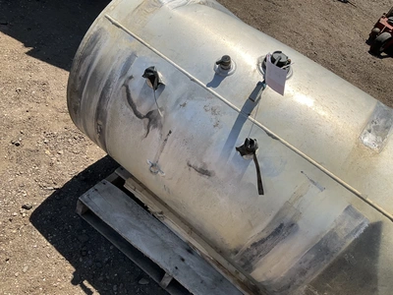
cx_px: 196
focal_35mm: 29
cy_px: 148
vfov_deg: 48.2
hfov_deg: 61.7
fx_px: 329
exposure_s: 1/1848
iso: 25
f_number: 1.8
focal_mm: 3
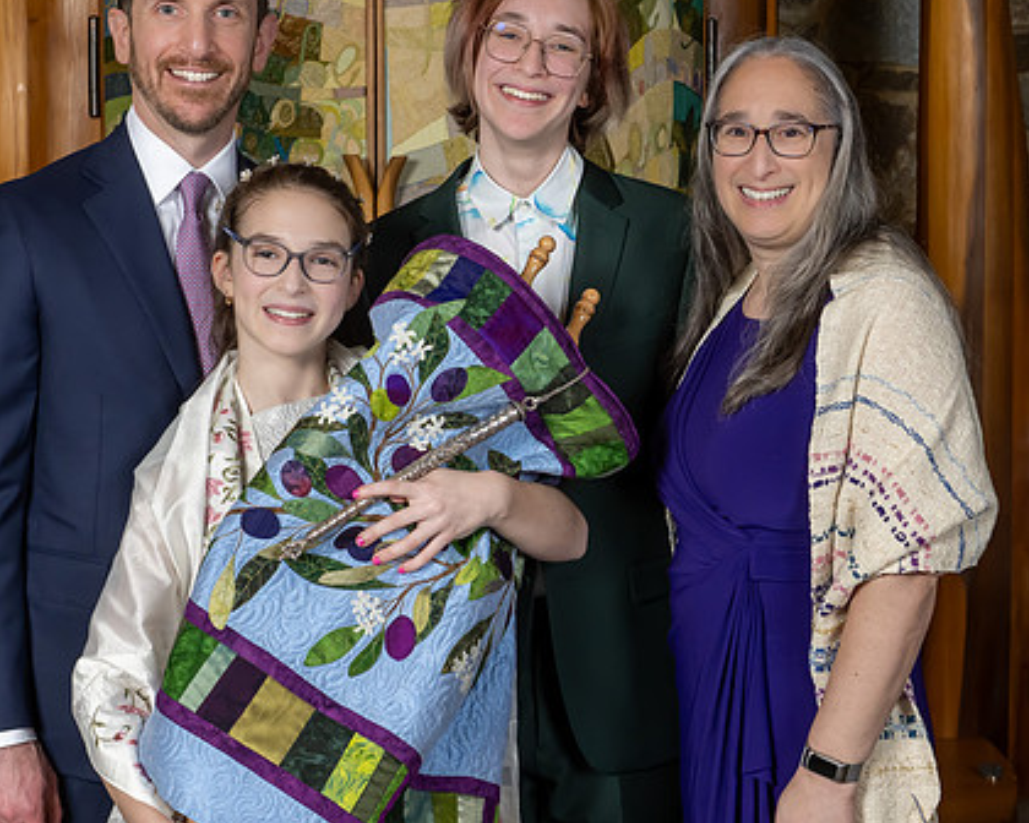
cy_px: 320
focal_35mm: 82
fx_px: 2497
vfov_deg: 18.7
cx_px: 508
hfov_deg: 23.3
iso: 500
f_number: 8
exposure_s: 1/200
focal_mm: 34
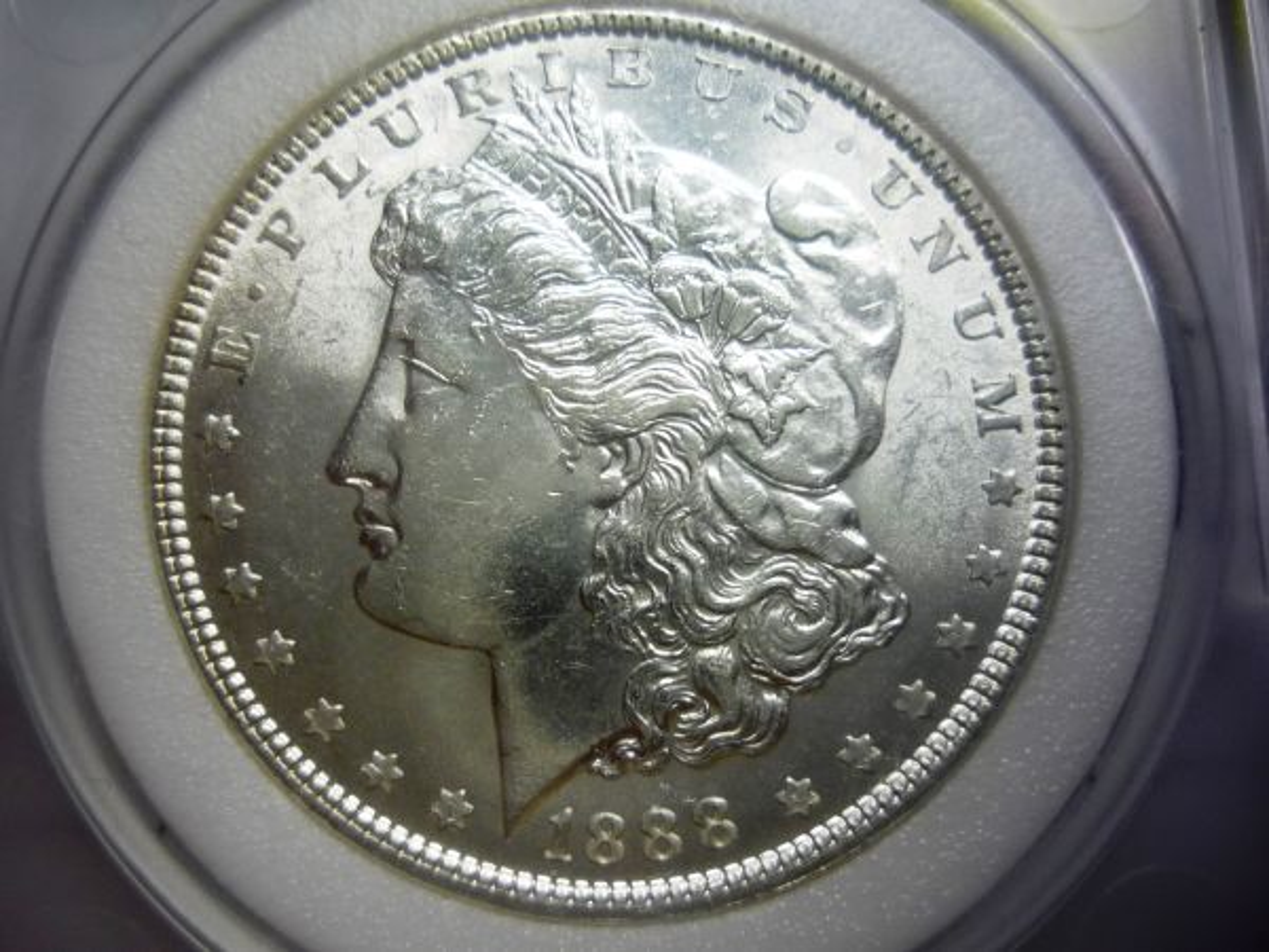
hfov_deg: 56.8
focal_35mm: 32
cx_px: 634
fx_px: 1173
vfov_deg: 44.2
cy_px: 476
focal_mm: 5.2
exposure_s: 1/40
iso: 100
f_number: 3.3
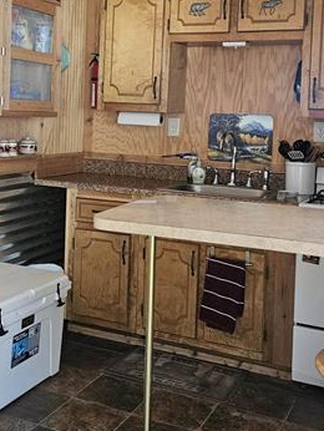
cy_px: 148
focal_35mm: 51
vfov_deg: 37.1
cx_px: 106
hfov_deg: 28.4
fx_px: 636
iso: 500
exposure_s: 1/120
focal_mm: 5.4
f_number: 1.8
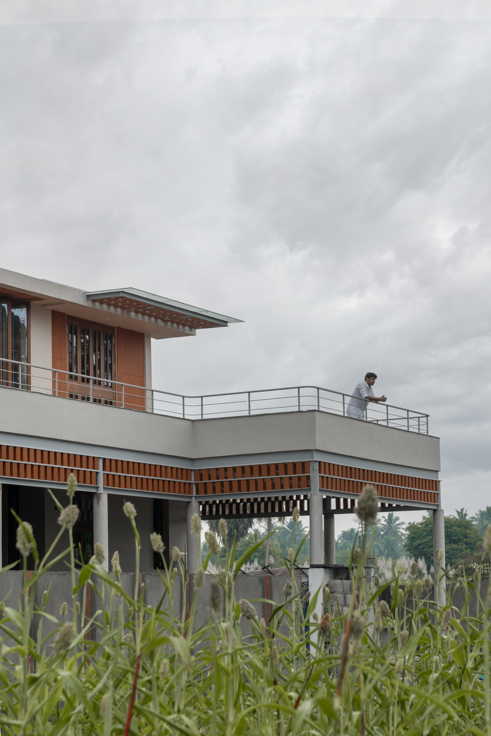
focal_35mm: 70
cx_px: 246
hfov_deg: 19.5
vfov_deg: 28.8
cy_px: 368
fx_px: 1432
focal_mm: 70
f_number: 8
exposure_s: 1/100
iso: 100
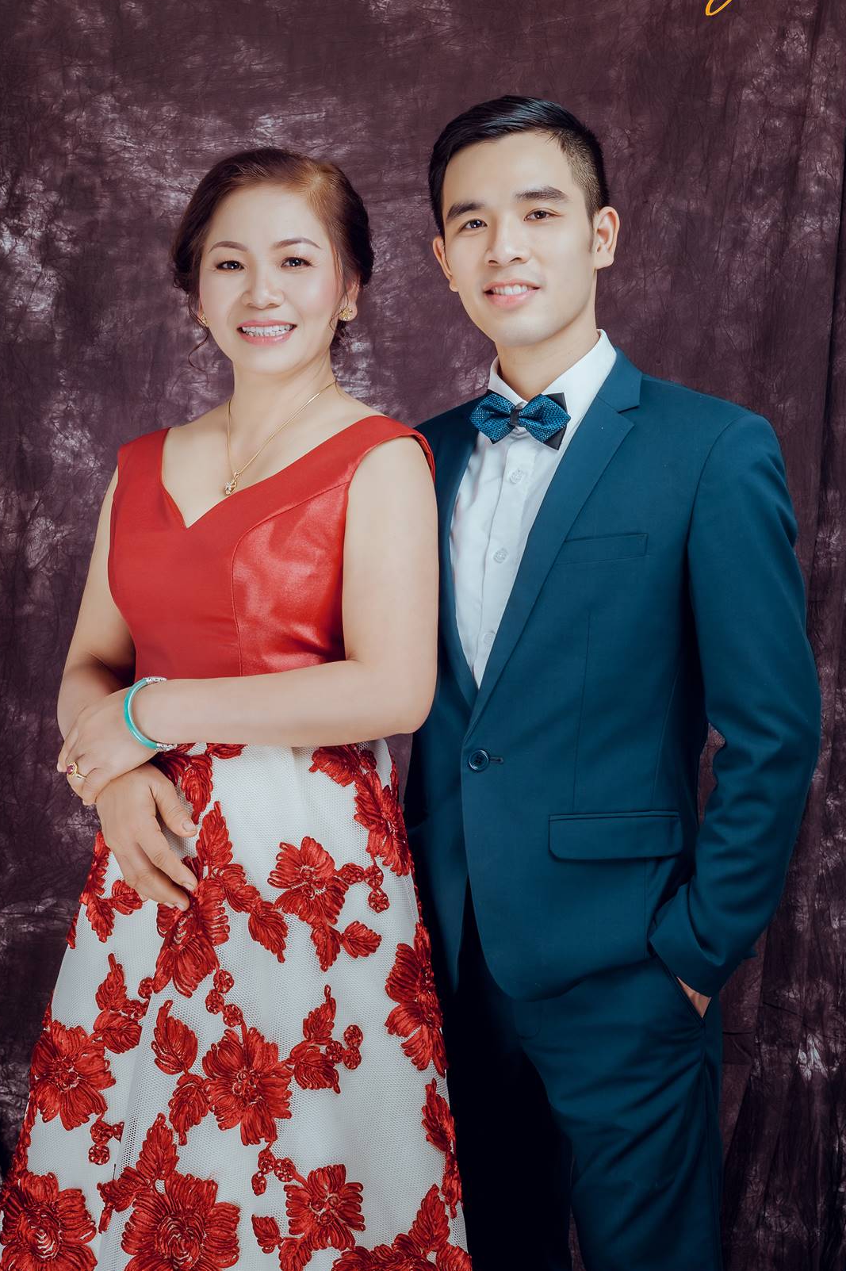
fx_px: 2223
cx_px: 389
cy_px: 626
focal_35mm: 63
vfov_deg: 31.9
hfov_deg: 21.5
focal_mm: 56
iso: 100
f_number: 13
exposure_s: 1/160
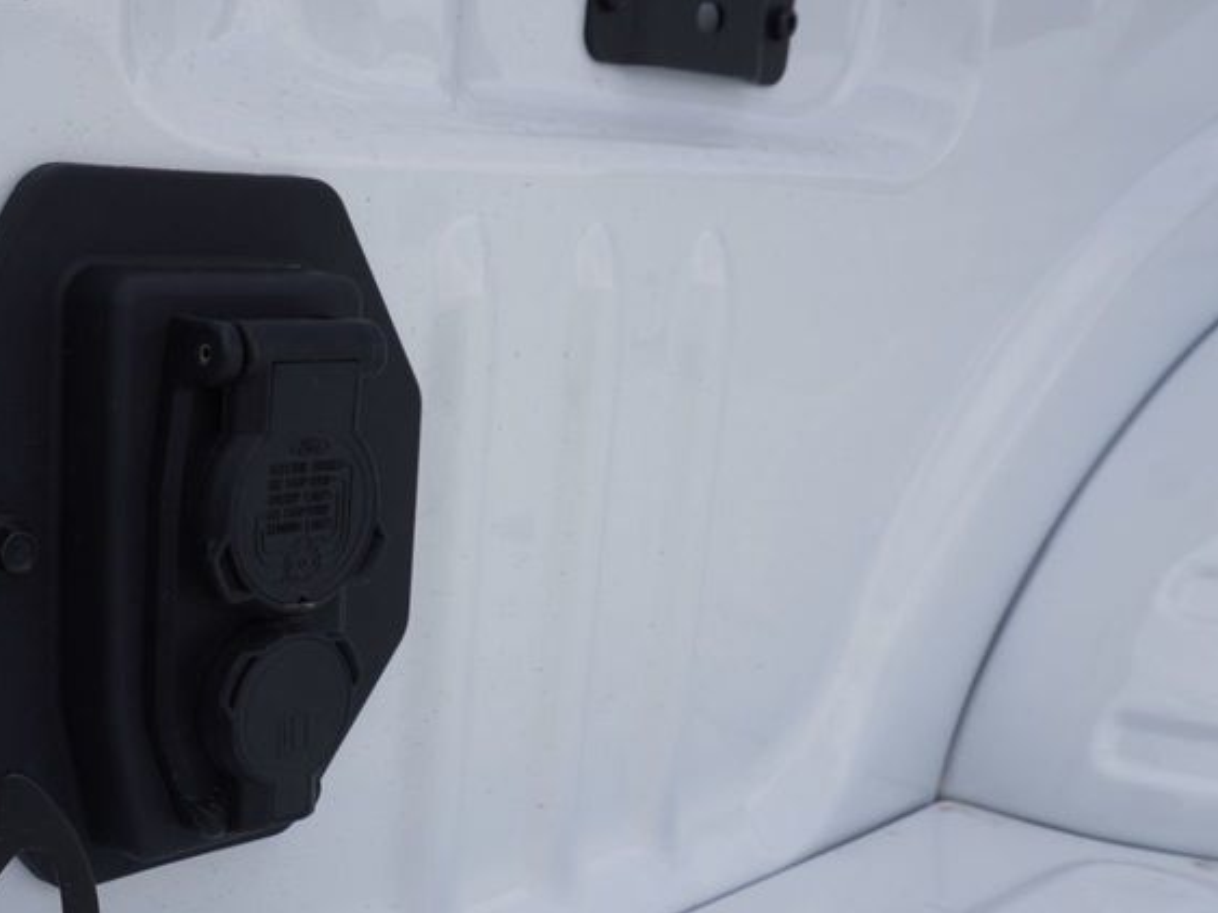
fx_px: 1477
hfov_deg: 41.8
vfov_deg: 33.8
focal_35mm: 42
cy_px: 651
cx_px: 162
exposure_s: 1/160
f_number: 10
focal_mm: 16
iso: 100
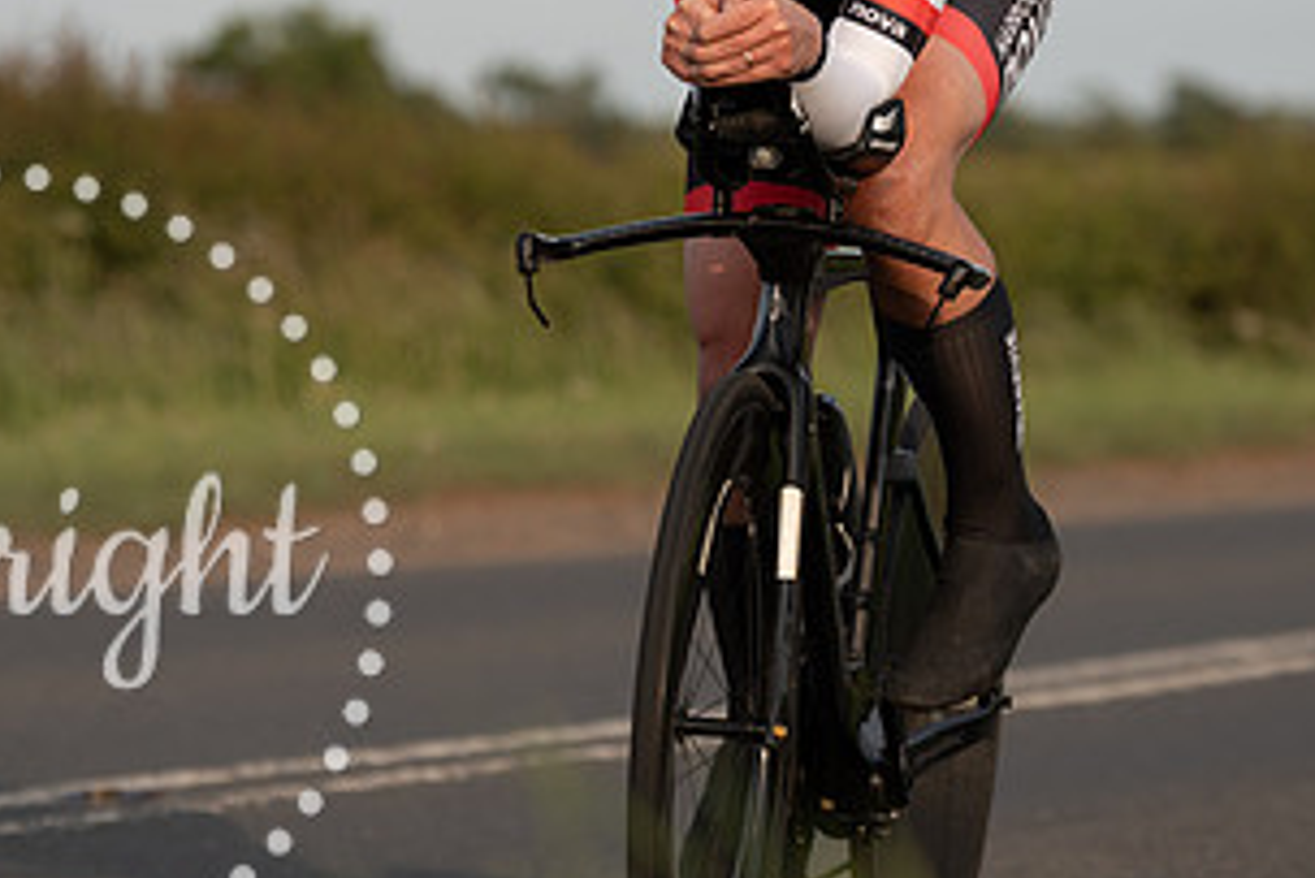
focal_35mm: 289
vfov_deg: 4.8
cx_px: 873
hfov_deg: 7.1
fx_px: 10561
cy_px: 73
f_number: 3.2
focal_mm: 114
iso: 100
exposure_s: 1/1000
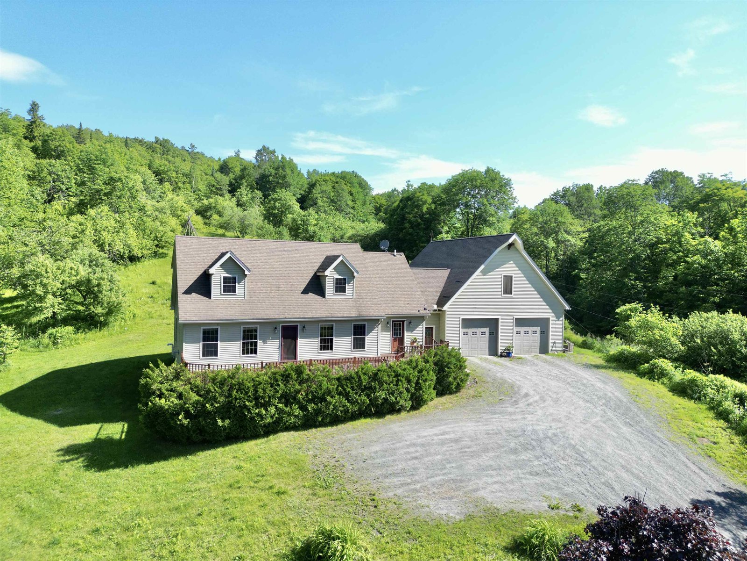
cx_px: 374
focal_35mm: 24
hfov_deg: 71.6
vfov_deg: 56.8
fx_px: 518
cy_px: 280
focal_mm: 6.72
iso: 110
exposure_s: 1/1000
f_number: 1.7
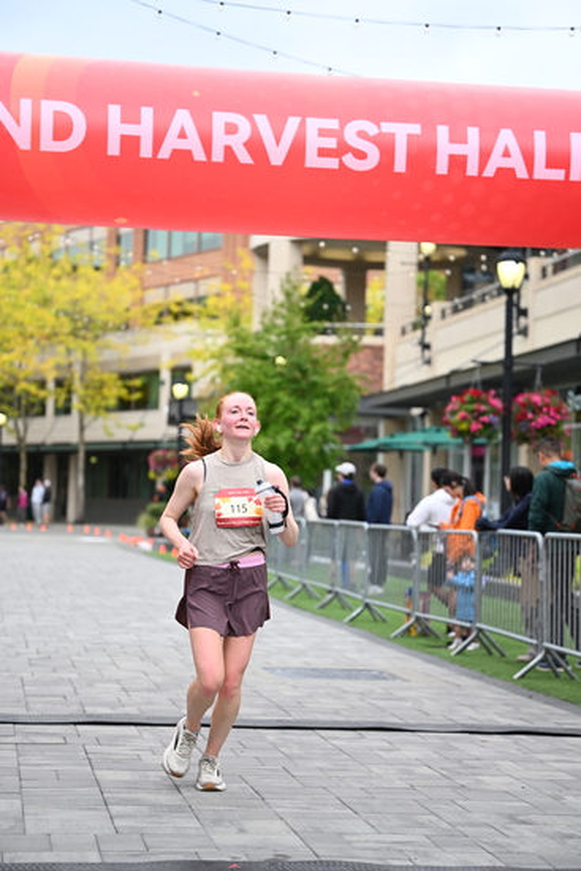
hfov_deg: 17.7
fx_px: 1863
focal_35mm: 77
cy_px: 436
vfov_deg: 26.3
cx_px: 290
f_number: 2.8
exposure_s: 1/2000
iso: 640
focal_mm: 77
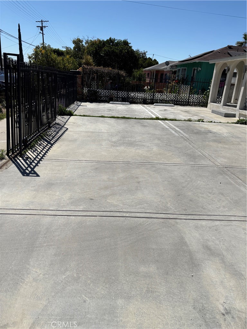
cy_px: 164
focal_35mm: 26
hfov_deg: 53.1
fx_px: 247
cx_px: 124
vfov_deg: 67.3
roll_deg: -5.0
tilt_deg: -17.5
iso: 50
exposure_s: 1/6993
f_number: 1.6
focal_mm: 5.96
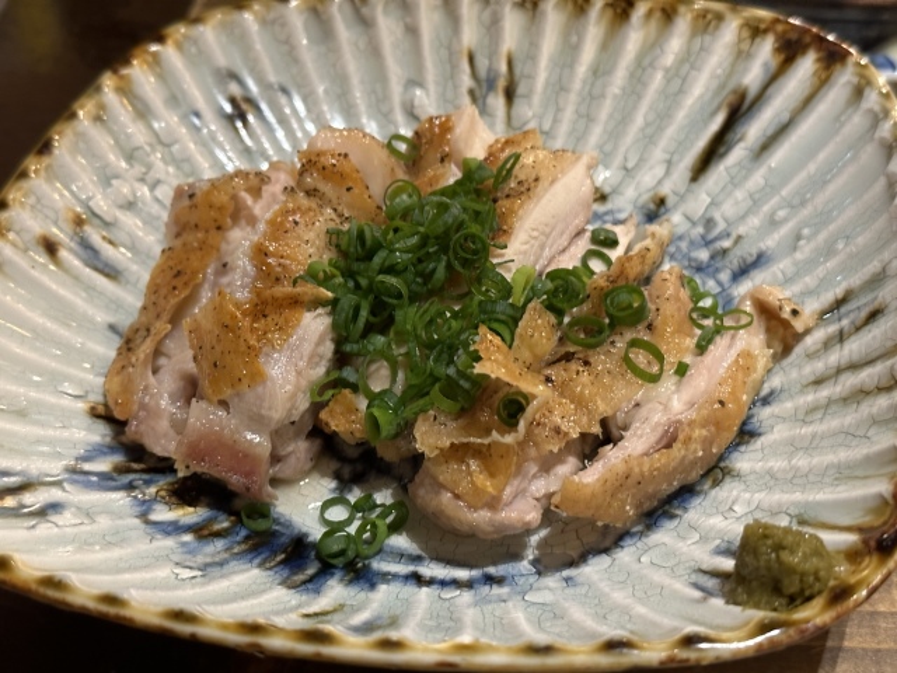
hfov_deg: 39.7
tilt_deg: -44.1
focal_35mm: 48
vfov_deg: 30.3
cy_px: 336
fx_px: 1244
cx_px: 448
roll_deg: +5.1
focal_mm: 6.86
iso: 500
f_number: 1.78
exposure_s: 1/33
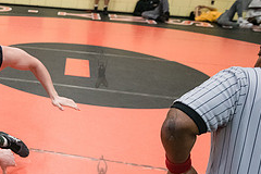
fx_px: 420
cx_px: -39
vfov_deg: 23.2
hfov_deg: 30.2
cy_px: 121
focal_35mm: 58
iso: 8000
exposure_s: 1/640
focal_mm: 24
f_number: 3.2
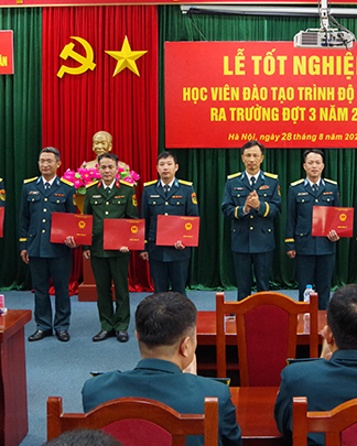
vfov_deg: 37.2
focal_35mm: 50
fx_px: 660
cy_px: 180
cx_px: 257
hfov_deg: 29.9
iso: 3200
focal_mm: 18
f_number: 5.6
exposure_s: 1/30
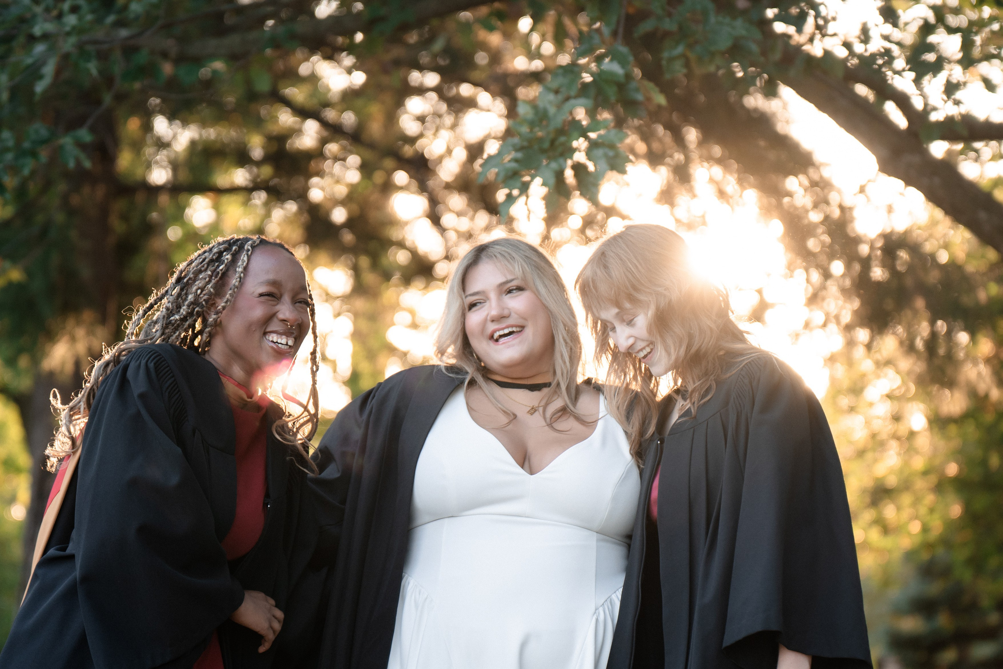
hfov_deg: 17.3
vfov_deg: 11.6
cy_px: 334
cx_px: 502
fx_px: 3288
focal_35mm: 118
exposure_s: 1/250
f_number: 2.8
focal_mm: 79
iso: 500
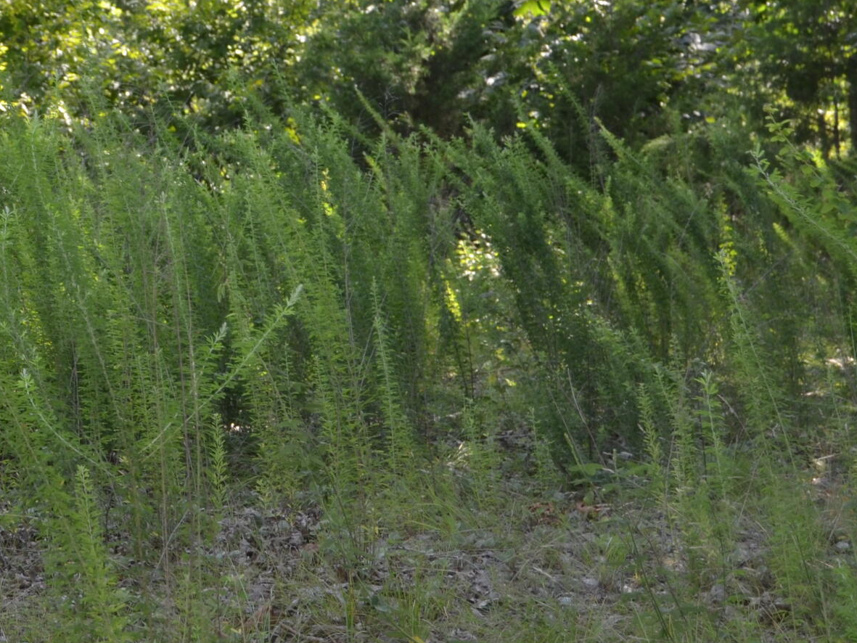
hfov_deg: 16.5
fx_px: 2897
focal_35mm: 117
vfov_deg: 12.6
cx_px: 15
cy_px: 196
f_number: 4.5
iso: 200
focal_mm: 32
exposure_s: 1/200
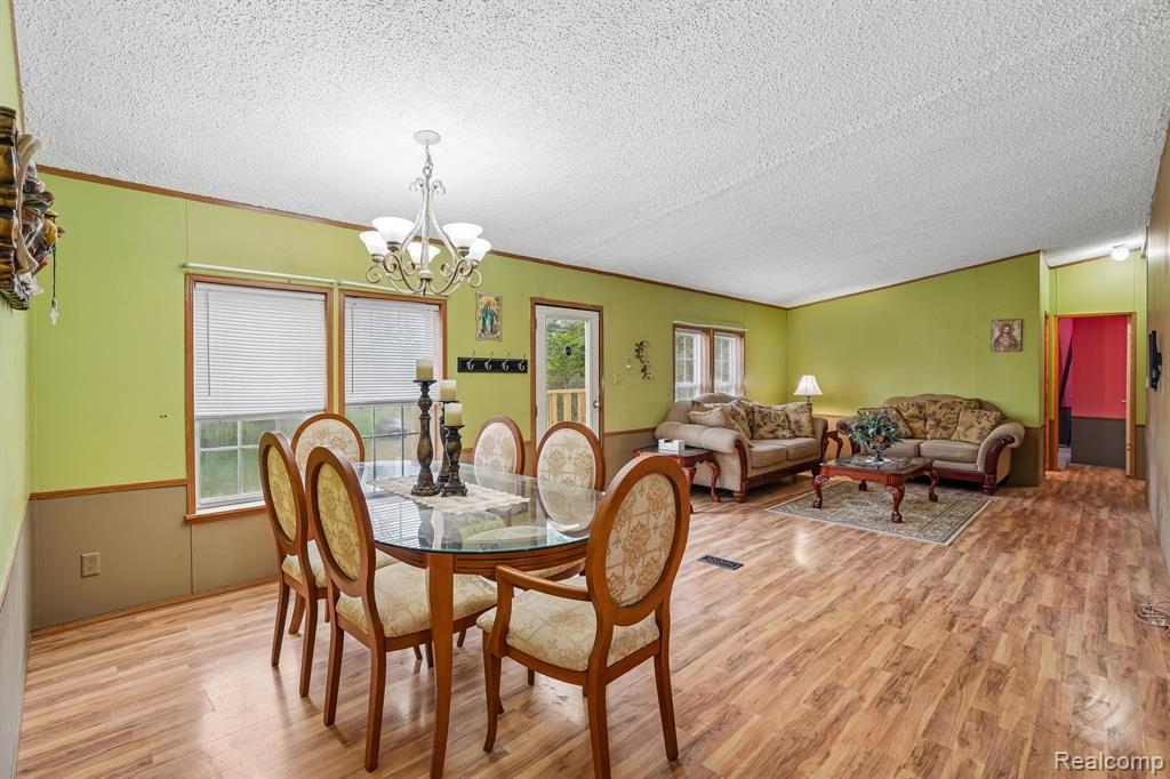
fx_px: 520
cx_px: 585
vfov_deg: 73.7
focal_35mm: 16
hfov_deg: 96.8
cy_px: 390
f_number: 8
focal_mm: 16
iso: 400
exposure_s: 1/15
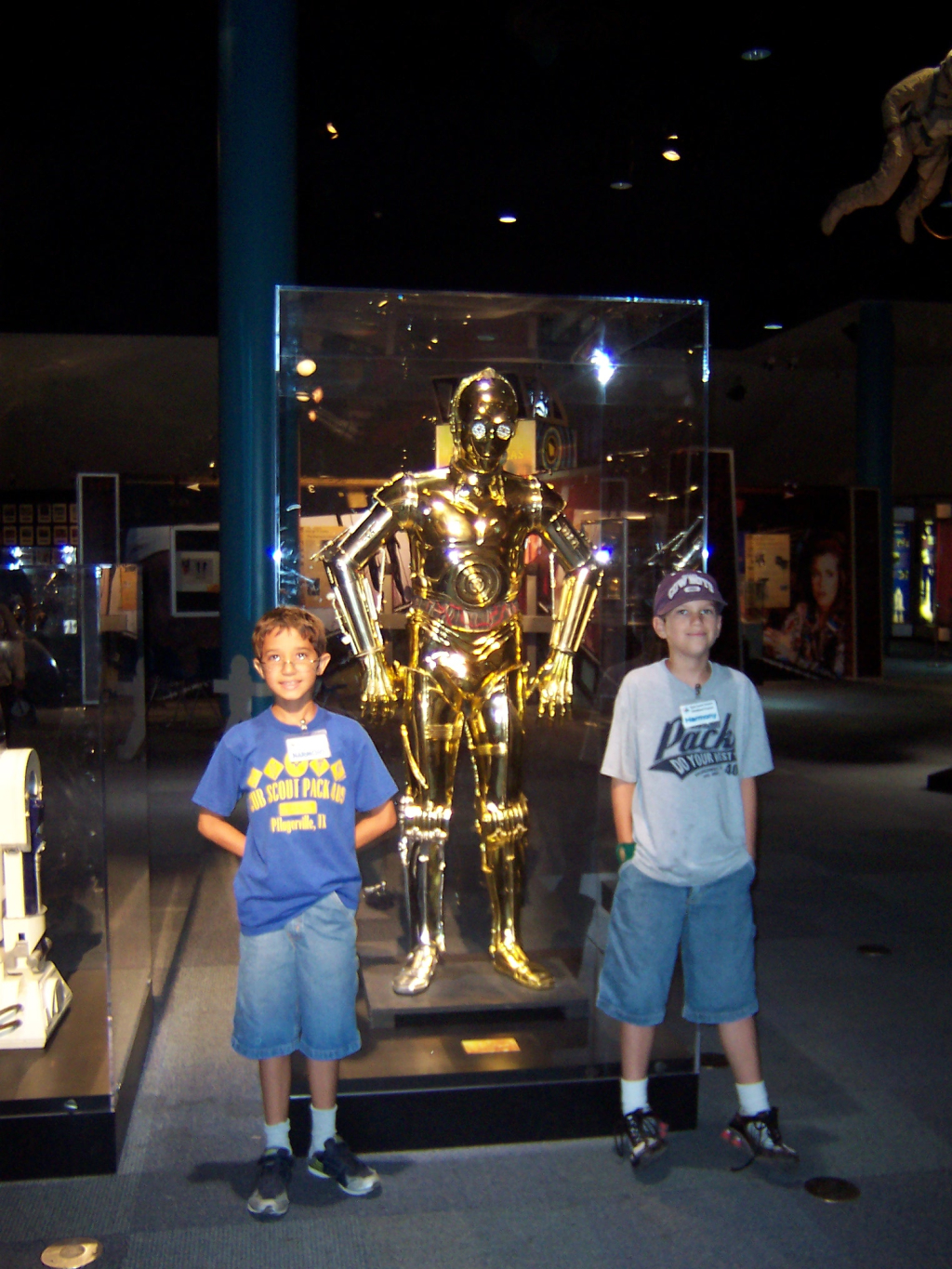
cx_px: 476
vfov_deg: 51.4
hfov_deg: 39.7
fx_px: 1320
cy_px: 634
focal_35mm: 36
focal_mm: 5.6
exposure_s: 1/60
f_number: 2.4
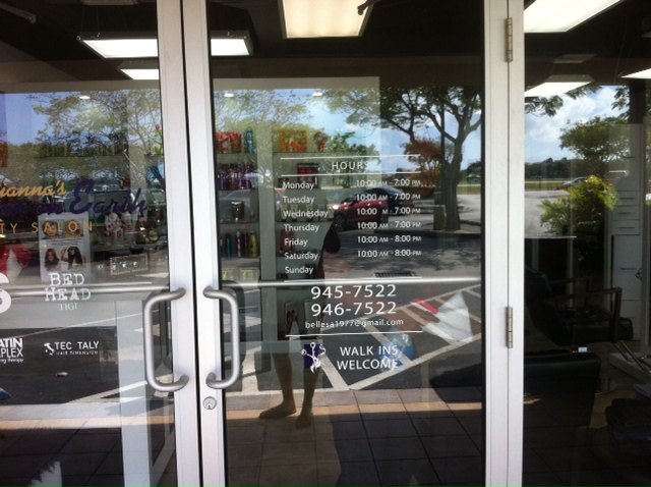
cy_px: 244
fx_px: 657
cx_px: 326
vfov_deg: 40.6
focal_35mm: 35
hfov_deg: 52.7
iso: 80
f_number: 2.8
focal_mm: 3.85
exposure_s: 1/239
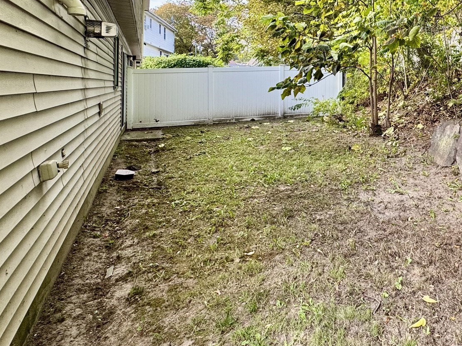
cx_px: 367
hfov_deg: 61.9
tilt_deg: -0.4
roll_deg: -1.1
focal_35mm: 26
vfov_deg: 50.9
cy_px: 88
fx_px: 347
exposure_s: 1/99
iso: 64
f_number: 2.2
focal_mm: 2.22
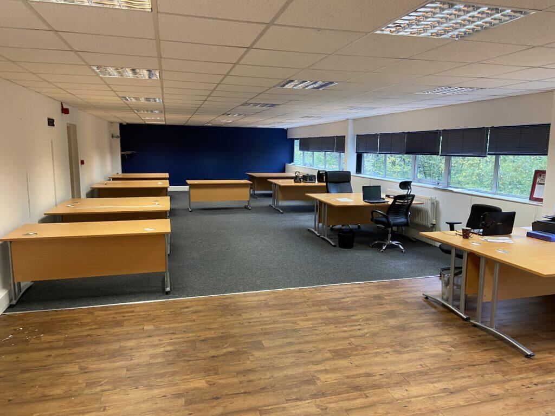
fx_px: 417
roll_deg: -0.8
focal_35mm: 26
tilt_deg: -8.2
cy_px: 208
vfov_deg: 53.1
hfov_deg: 67.3
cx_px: 278
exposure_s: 1/50
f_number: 1.8
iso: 250
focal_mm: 4.25
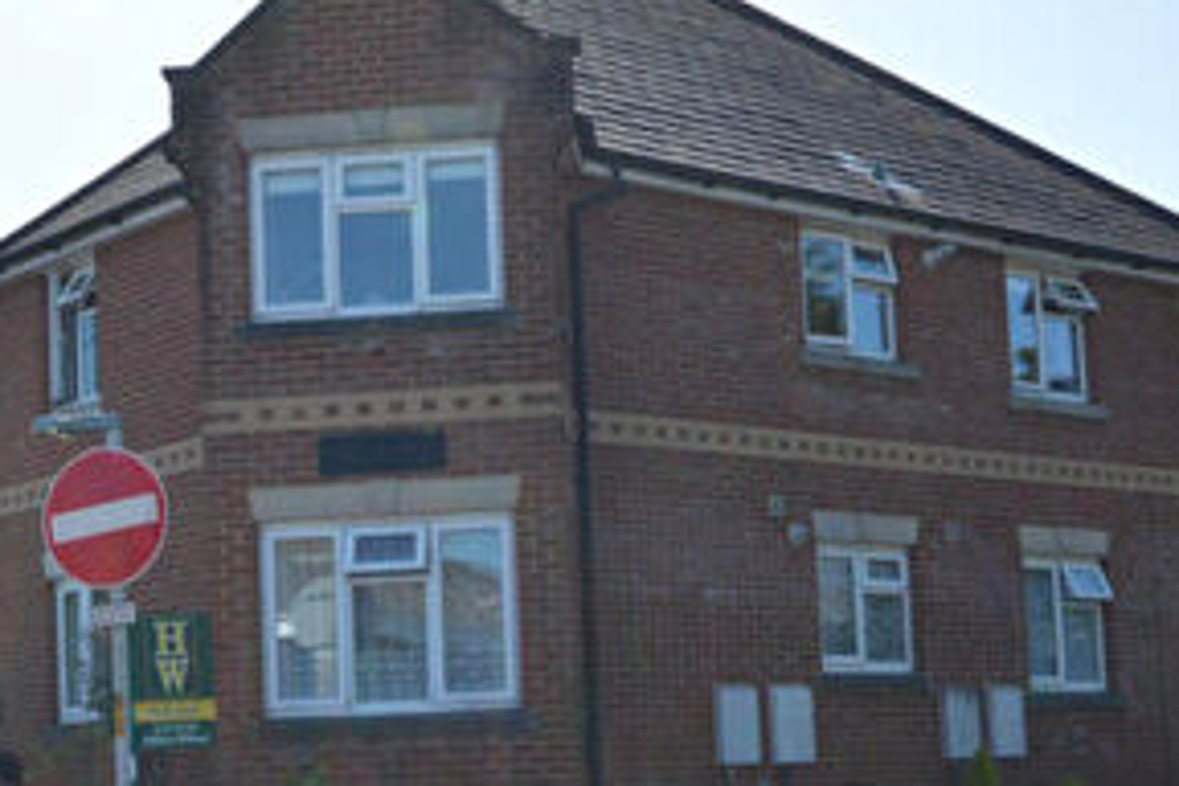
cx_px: 442
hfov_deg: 27.6
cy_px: 577
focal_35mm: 73
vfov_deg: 18.6
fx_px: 2391
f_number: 8
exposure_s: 1/800
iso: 400
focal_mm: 20
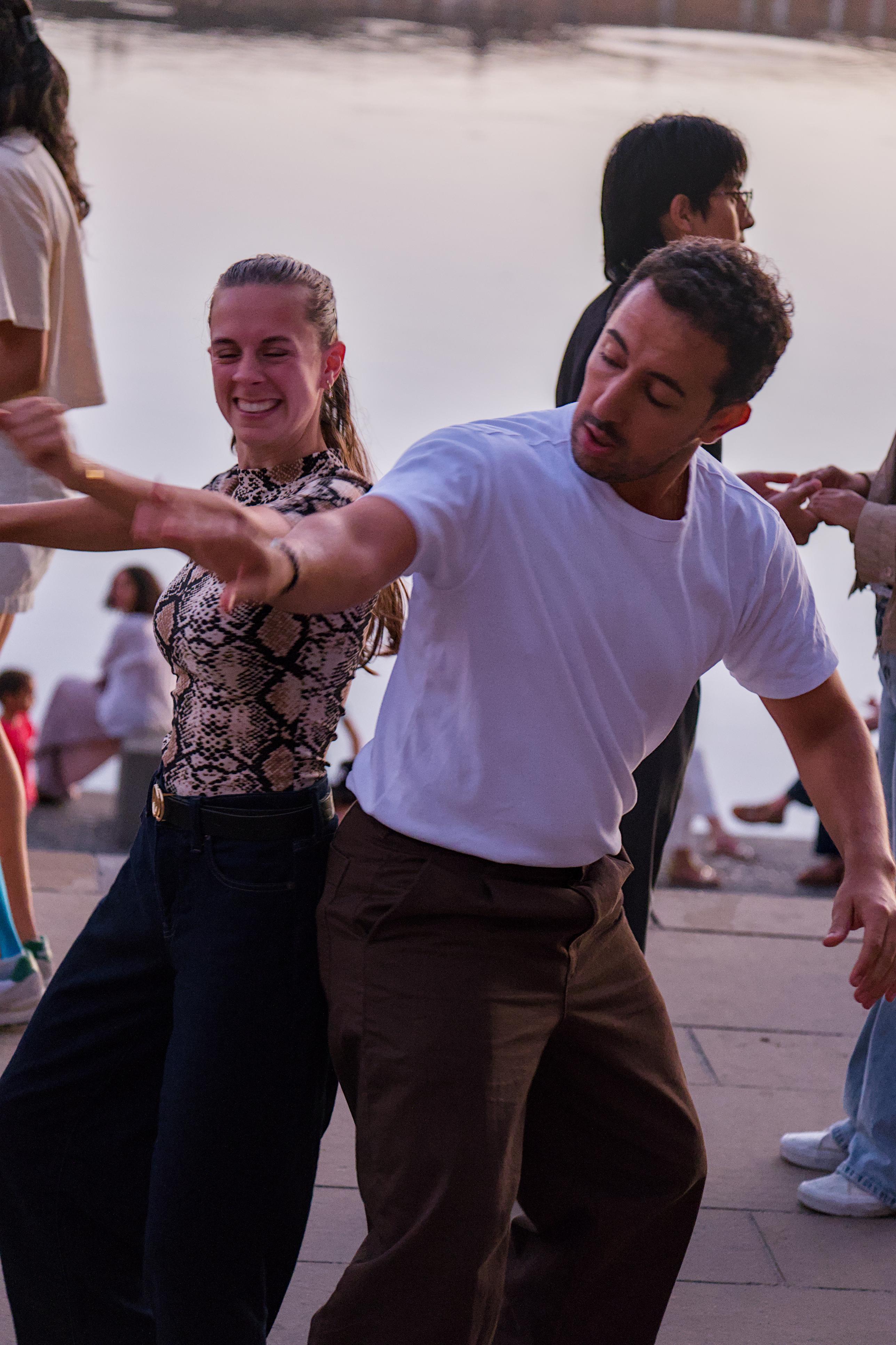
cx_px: 448
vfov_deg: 17.5
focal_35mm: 117
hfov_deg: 11.7
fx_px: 4368
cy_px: 672
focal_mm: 77.9
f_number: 3.8
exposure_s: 1/125
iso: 4000
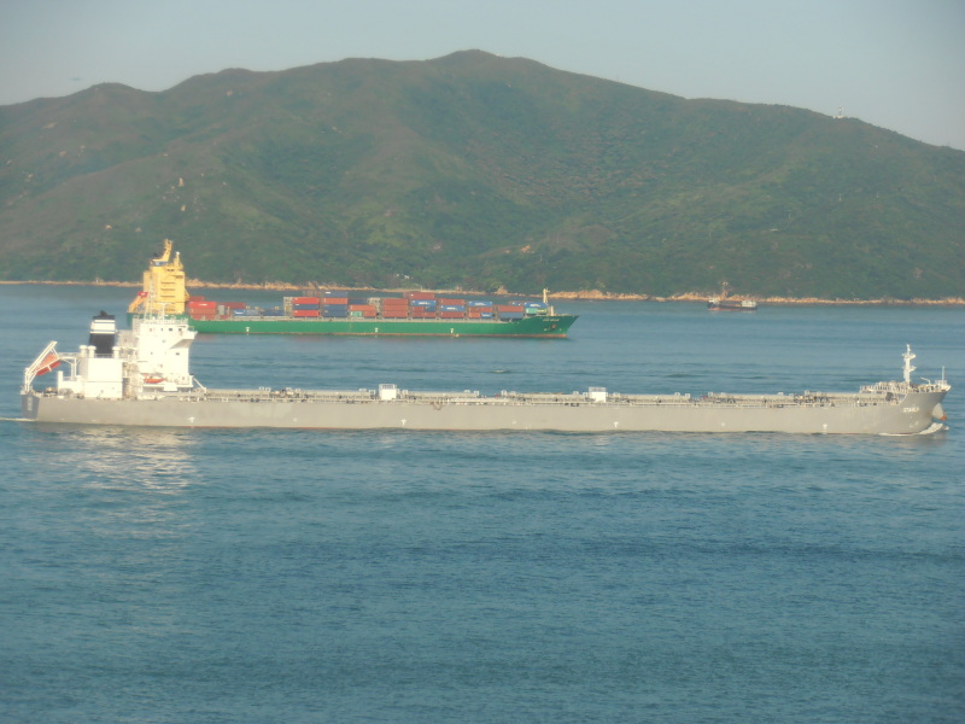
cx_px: 482
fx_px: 4628
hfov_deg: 11.9
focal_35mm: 166
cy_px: 362
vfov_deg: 8.9
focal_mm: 29.44
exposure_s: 1/500
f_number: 5.9
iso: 80
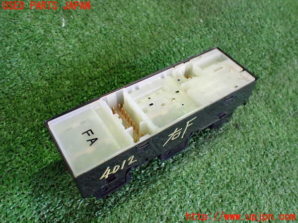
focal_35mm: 30
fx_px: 258
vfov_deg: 46.8
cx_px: 149
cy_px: 112
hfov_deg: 60.0
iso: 800
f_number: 2.3
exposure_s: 1/80
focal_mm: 5.4
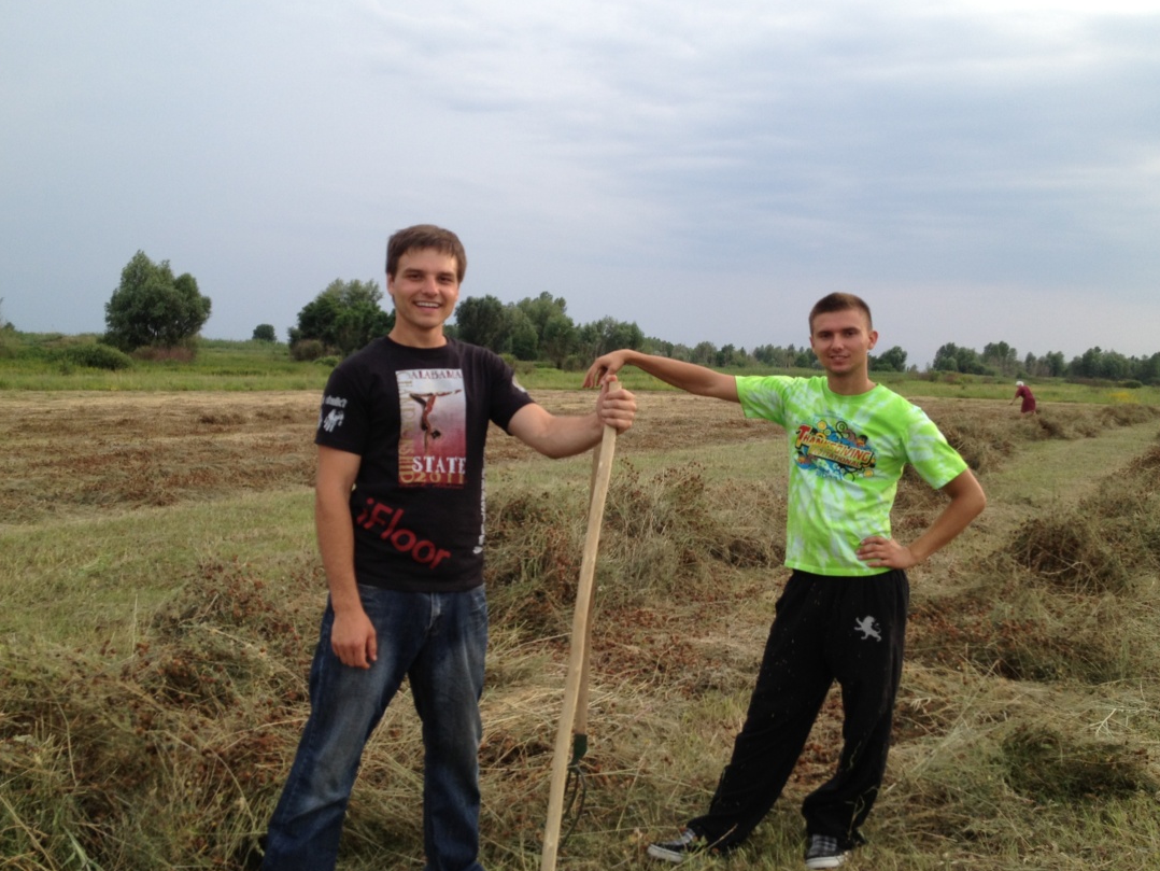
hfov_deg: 48.9
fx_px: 1274
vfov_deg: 37.7
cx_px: 542
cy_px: 408
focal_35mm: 38
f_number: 2.4
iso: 64
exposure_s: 1/502
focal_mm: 4.28
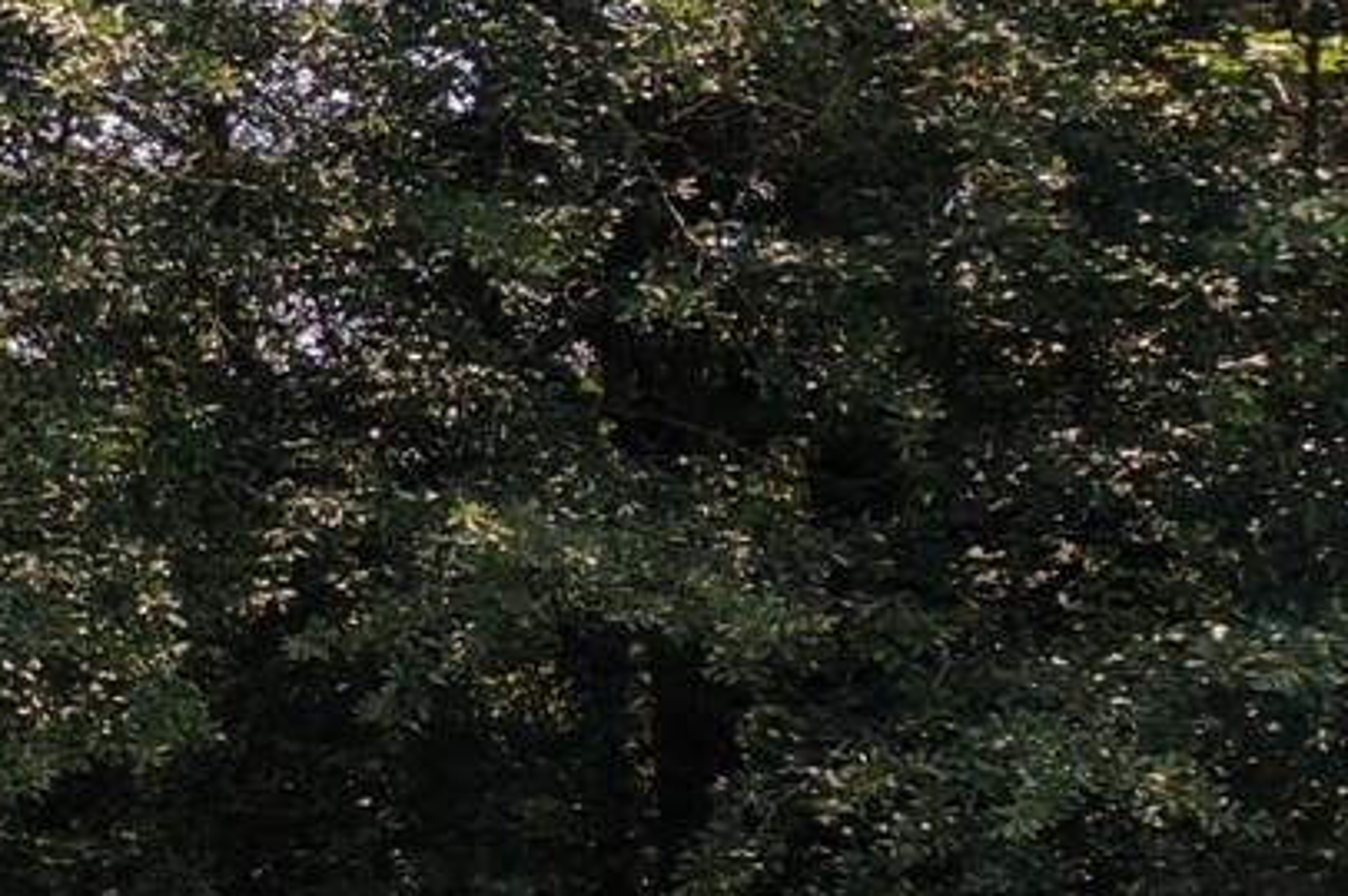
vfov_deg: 10.7
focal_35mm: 126
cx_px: -1995
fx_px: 4714
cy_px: -56
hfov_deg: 12.4
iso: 100
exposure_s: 1/240
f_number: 1.8
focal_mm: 8.67
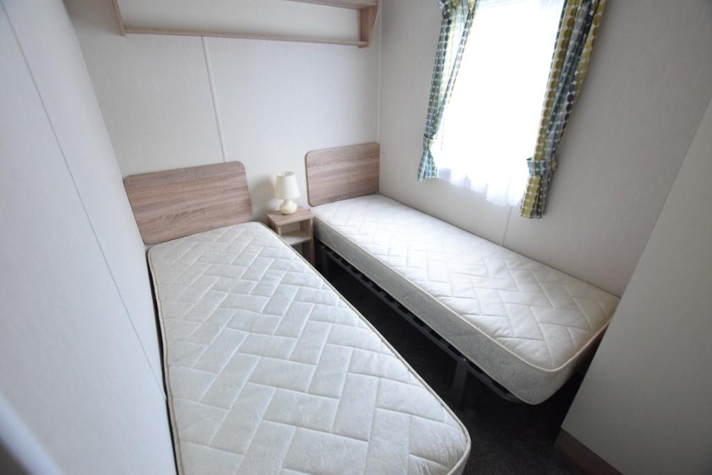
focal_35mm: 15
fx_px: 297
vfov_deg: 77.3
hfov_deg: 100.4
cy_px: 238
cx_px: 356
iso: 3200
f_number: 4.5
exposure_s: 1/80
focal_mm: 10
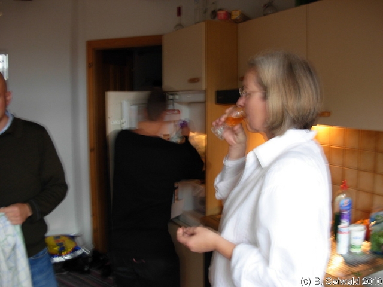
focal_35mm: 38
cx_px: 192
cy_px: 144
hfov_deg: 49.0
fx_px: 420
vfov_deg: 37.7
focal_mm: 6.3
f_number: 2.9
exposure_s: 1/4
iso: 81
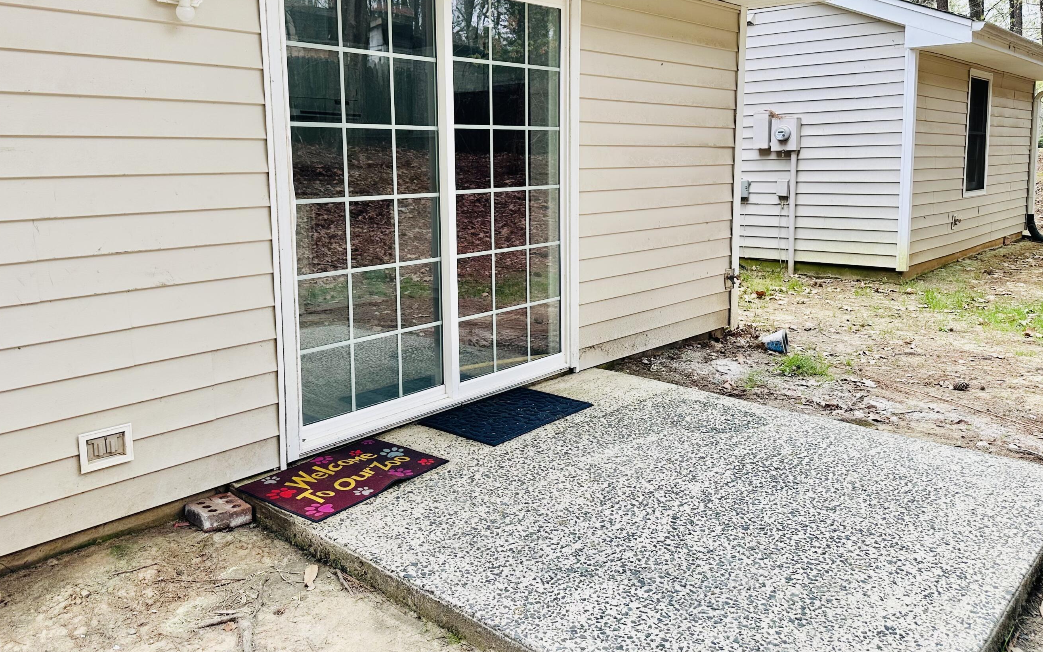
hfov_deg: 64.5
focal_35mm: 29
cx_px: 475
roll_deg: +0.8
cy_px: 257
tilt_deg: -6.3
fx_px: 824
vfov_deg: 42.9
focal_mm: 6.86
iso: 64
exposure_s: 1/230
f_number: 1.78
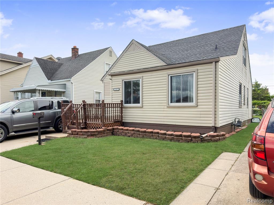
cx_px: 137
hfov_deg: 71.6
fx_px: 190
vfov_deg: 56.8
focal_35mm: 24
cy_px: 102
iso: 80
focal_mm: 6.76
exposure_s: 1/3058
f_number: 1.78
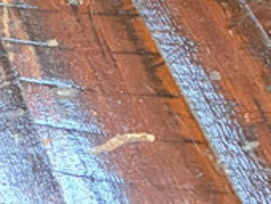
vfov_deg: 8.0
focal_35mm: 163
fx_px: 1278
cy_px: -376
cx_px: -328
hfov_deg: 10.7
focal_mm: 5.96
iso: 400
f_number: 1.6
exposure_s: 1/60
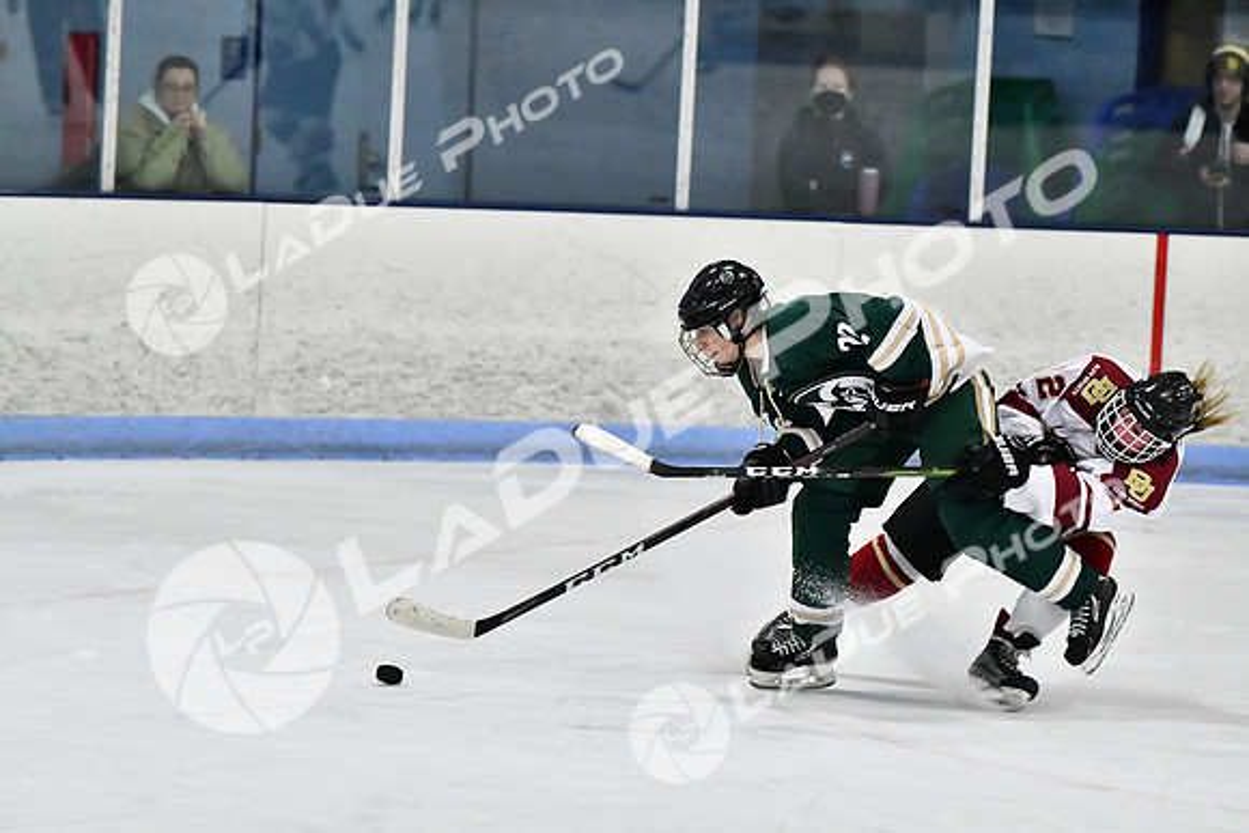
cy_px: 416
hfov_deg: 10.5
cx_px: 624
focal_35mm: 195
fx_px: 6767
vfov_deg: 7.0
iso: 8000
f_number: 2.8
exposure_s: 1/1250
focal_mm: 130
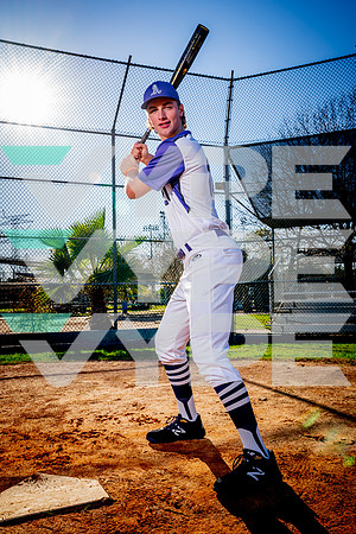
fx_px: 504
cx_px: 178
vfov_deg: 55.8
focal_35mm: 34
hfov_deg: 38.9
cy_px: 267
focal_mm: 34
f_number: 13
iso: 200
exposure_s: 1/125
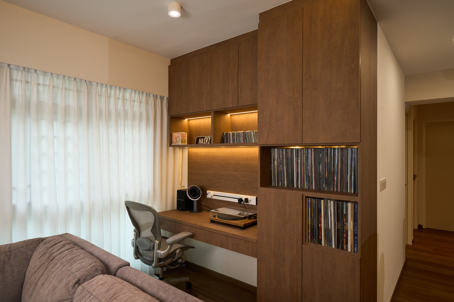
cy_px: 151
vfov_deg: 61.9
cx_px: 227
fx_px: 252
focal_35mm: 20
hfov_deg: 84.0
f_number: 9
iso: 250
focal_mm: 20
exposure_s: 1/15
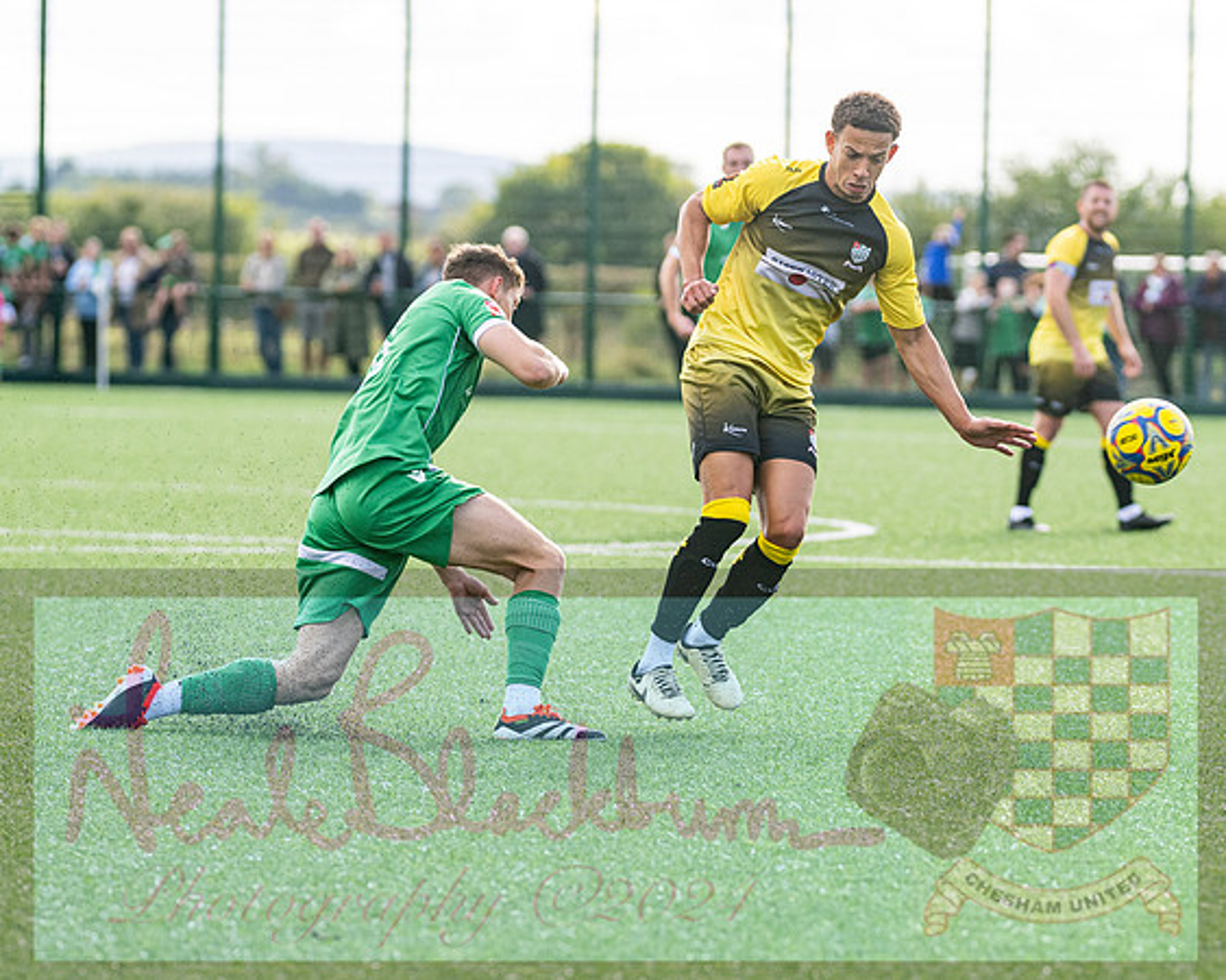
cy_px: 490
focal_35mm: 270
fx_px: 9808
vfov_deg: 5.7
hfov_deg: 7.2
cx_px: 736
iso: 400
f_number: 4
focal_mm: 160
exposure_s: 1/1250
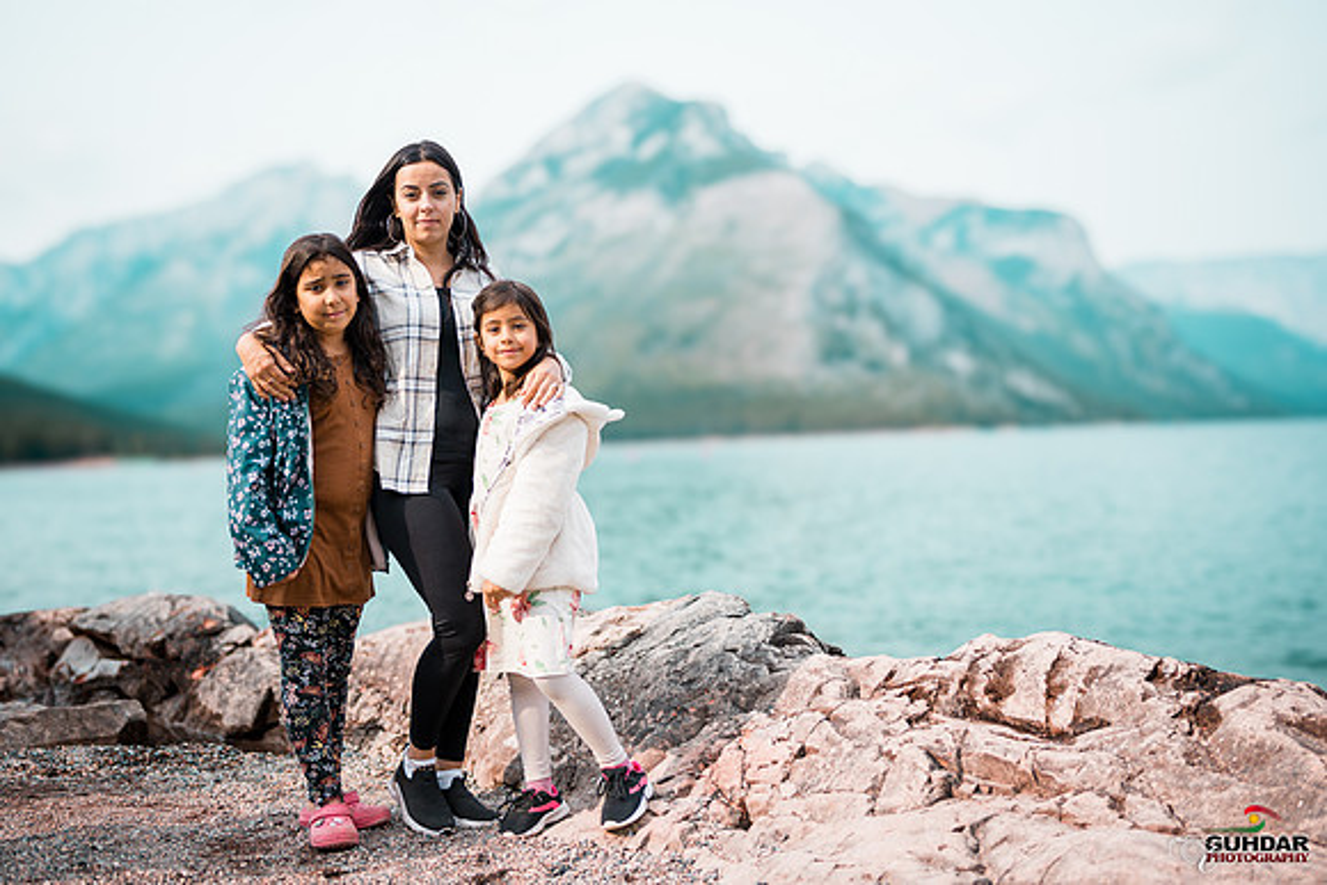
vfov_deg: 37.9
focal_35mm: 35
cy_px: 442
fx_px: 1290
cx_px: 664
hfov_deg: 54.4
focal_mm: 35
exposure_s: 1/8000
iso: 200
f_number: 1.4
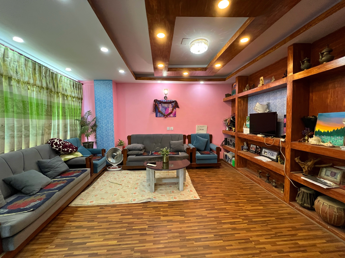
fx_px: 130
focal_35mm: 13
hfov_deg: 106.2
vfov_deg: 89.9
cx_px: 172
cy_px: 129
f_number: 1.8
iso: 400
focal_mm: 1.57
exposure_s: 1/60
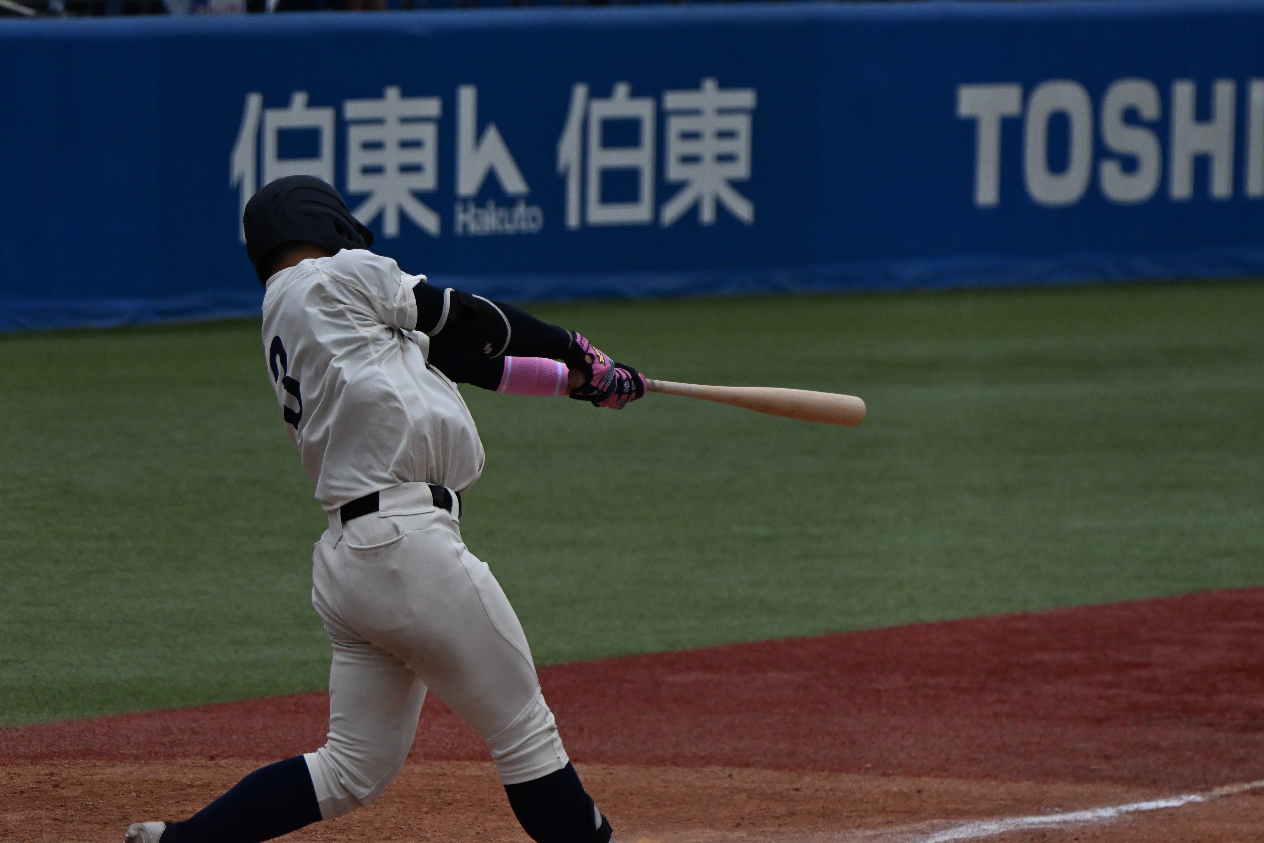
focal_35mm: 375
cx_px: 632
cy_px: 422
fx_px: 13166
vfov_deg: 3.7
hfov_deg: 5.5
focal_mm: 250
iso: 2500
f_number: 7.1
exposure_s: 1/4000
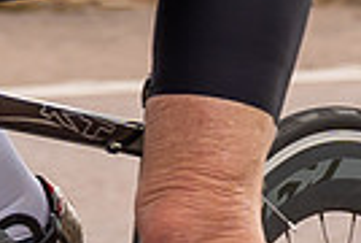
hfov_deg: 1.9
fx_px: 10744
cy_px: -283
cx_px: -329
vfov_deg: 1.3
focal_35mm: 1069
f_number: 4
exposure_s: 1/800
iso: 125
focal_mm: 70
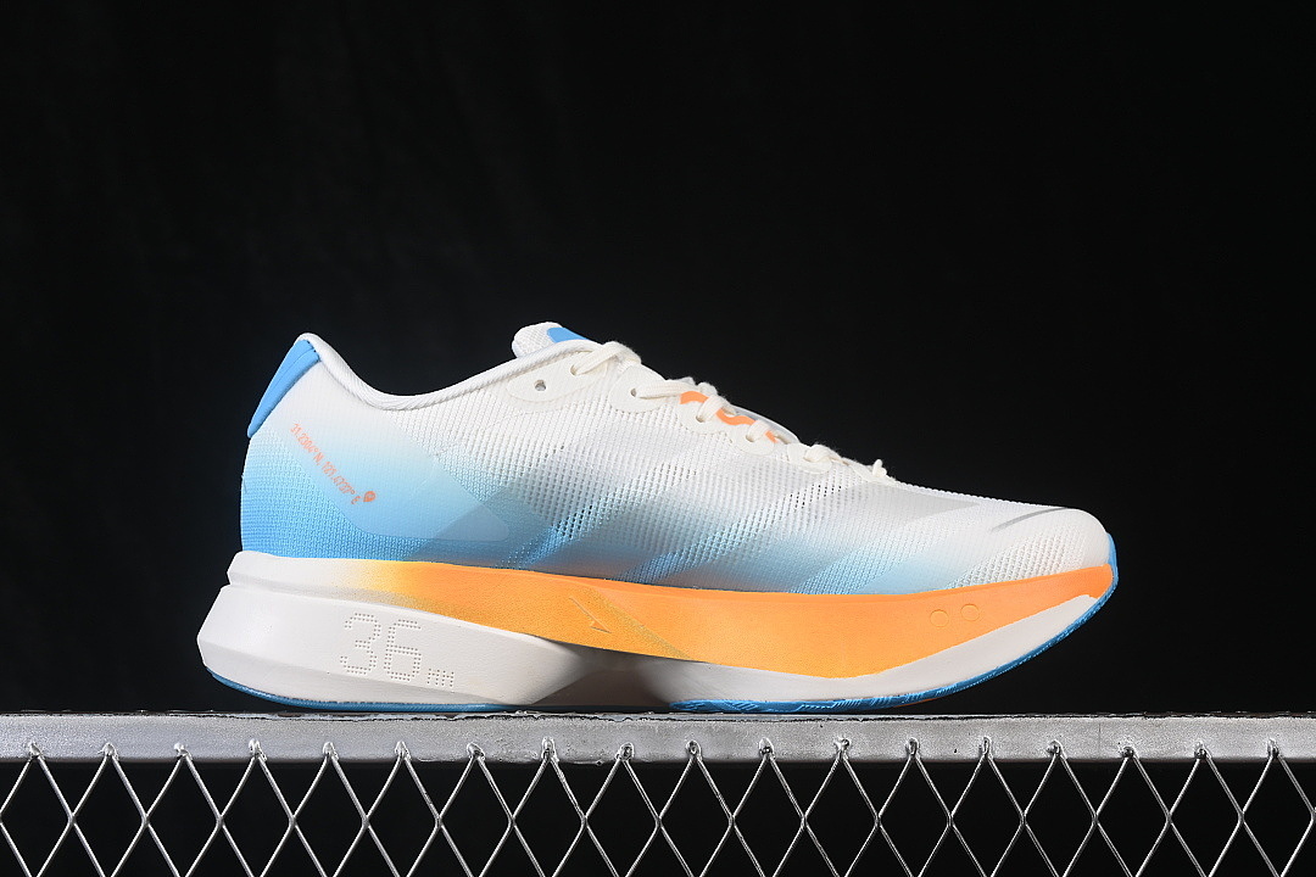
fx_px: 2741
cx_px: 658
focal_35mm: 75
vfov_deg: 18.2
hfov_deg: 27.0
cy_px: 438
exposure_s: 1/80
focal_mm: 50
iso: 160
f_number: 8
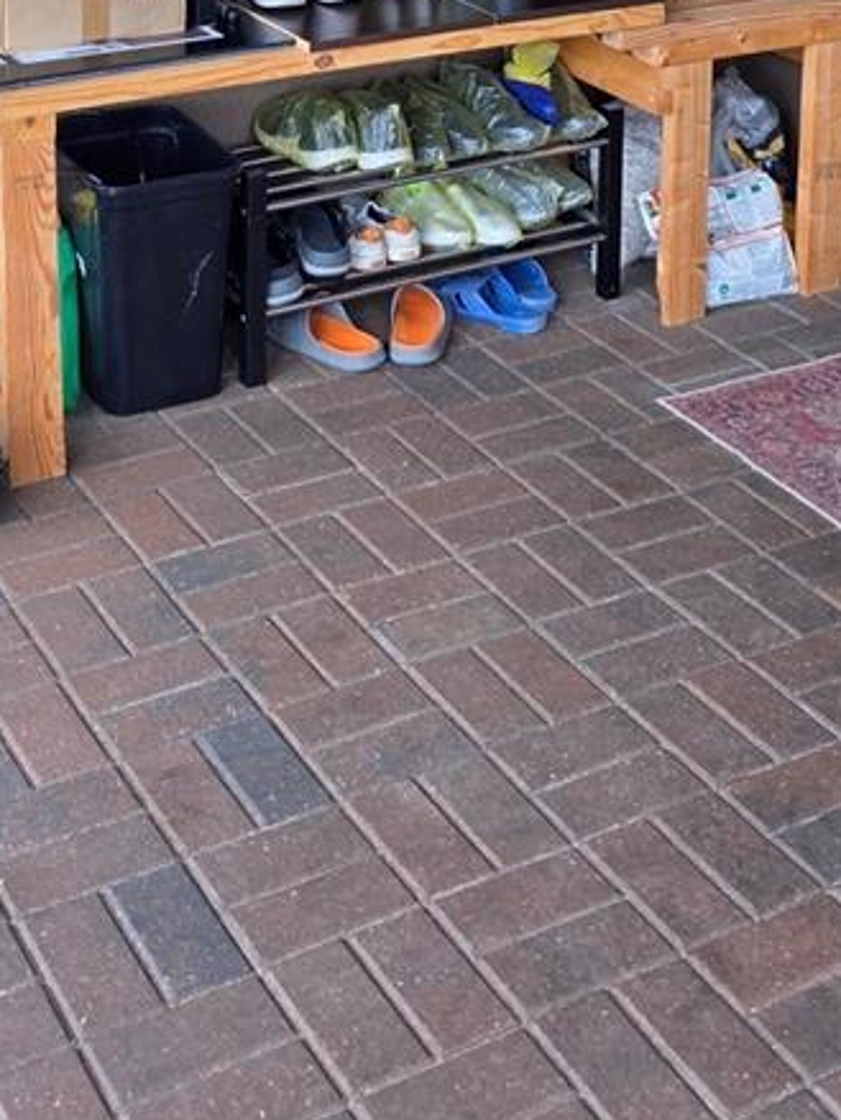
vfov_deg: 26.5
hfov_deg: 23.3
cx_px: 409
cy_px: -302
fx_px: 2039
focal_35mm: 63
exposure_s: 1/180
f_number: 1.7
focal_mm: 6.25
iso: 40
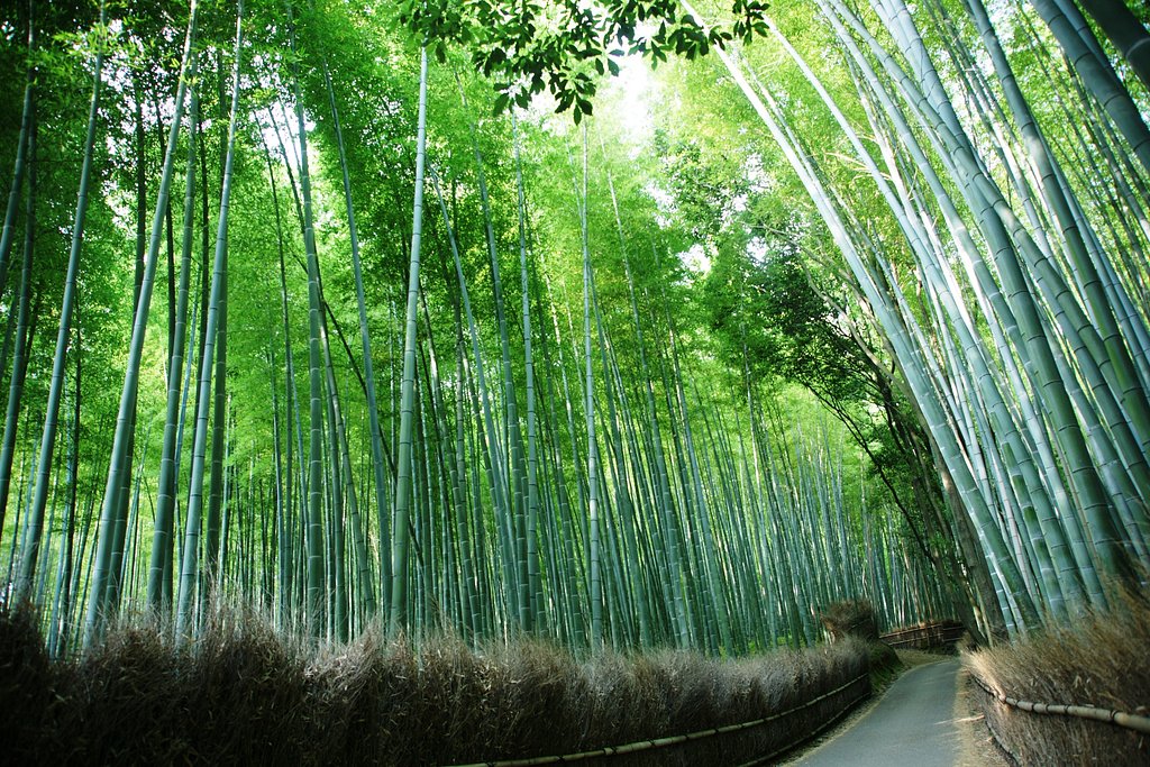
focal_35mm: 24
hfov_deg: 73.7
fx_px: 767
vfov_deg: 53.1
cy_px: 384
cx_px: 575
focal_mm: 16
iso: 200
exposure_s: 1/30
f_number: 3.5
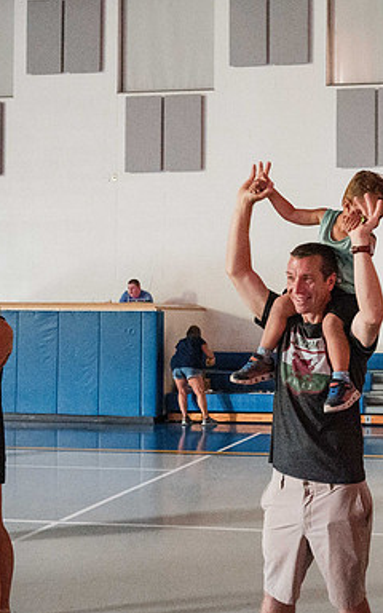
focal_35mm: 50
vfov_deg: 40.3
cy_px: 289
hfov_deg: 24.5
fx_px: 835
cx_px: 392
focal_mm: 30
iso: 16000
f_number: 4
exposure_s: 1/60
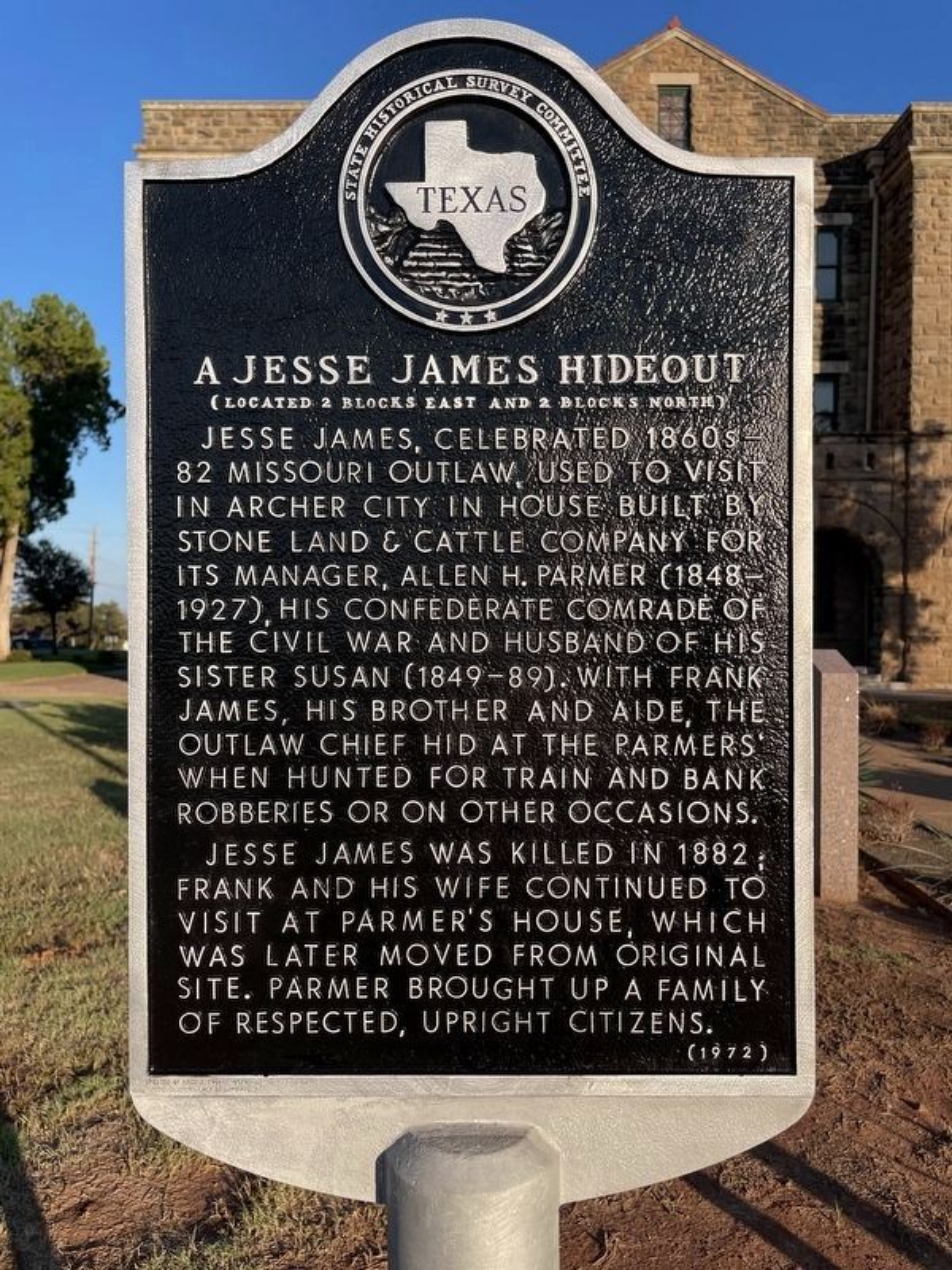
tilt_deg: +0.2
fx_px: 953
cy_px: 635
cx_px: 476
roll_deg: +0.6
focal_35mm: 26
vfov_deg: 67.3
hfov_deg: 53.1
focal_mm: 4.2
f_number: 1.6
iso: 32
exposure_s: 1/2174
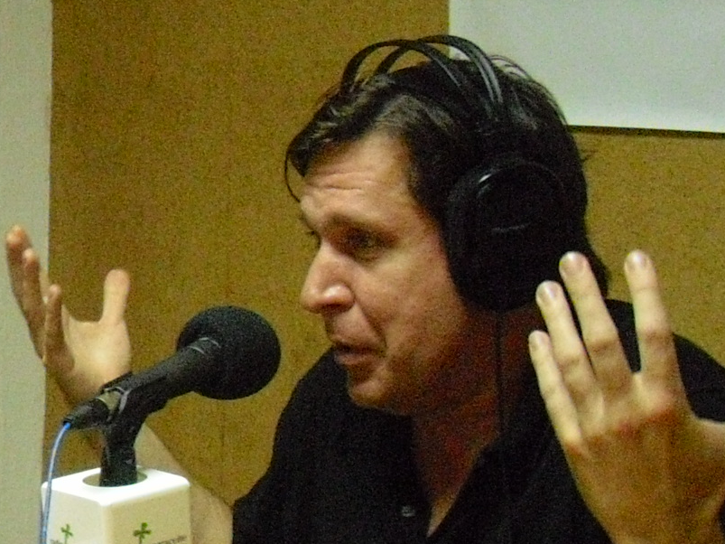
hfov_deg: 16.8
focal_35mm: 109
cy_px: 374
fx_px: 2283
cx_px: -283
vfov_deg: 13.6
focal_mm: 6.2
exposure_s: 1/80
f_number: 2.8
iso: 800
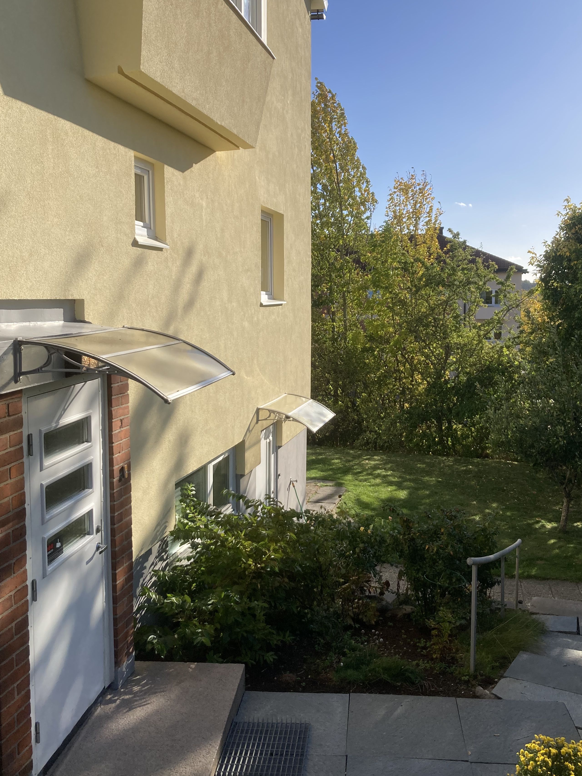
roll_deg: -0.1
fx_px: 740
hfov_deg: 42.8
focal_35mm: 33
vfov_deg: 55.3
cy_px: 357
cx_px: 333
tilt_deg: -2.5
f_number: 1.8
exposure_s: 1/2088
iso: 20
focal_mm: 3.99
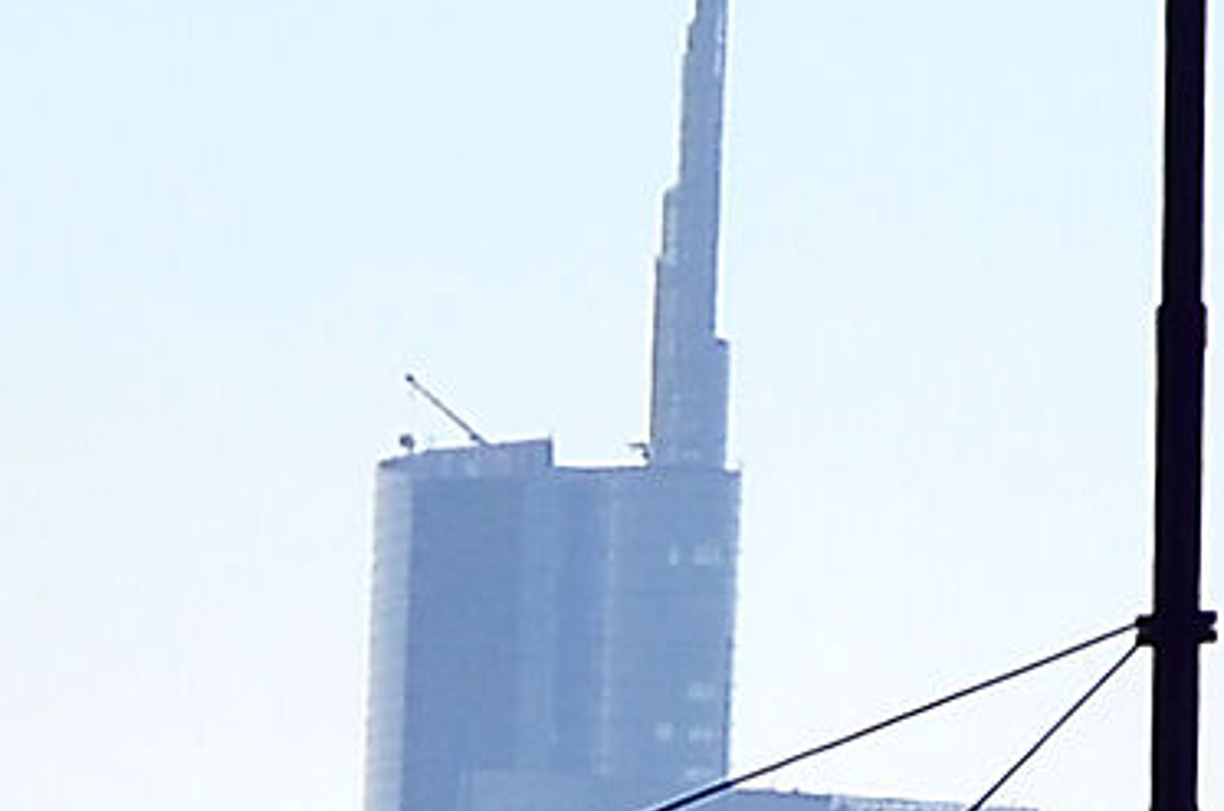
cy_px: 1520
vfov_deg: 3.5
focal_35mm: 386
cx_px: -1040
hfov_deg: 5.3
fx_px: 13096
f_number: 11
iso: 125
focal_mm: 40
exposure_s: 1/800
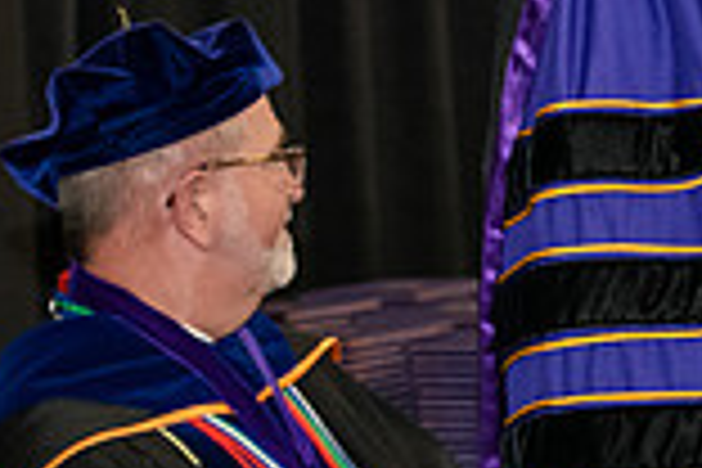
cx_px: 864
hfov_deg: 7.8
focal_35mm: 261
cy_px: 2
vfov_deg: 5.3
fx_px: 5089
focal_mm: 70
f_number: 5
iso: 2500
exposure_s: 1/200
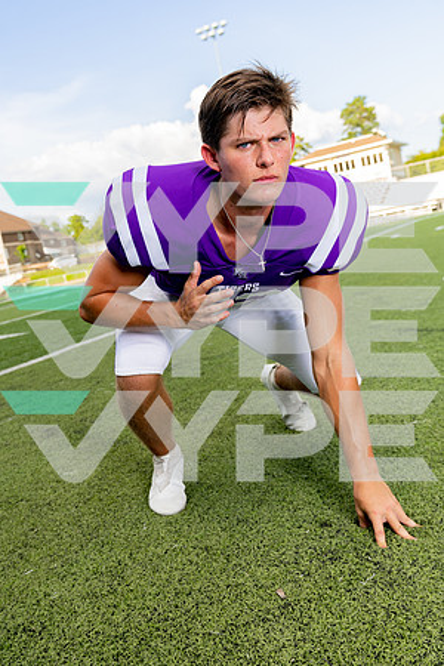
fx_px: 666
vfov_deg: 53.1
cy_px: 333
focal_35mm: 36
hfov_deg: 36.9
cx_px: 222
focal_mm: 36
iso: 200
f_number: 5.6
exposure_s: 1/200
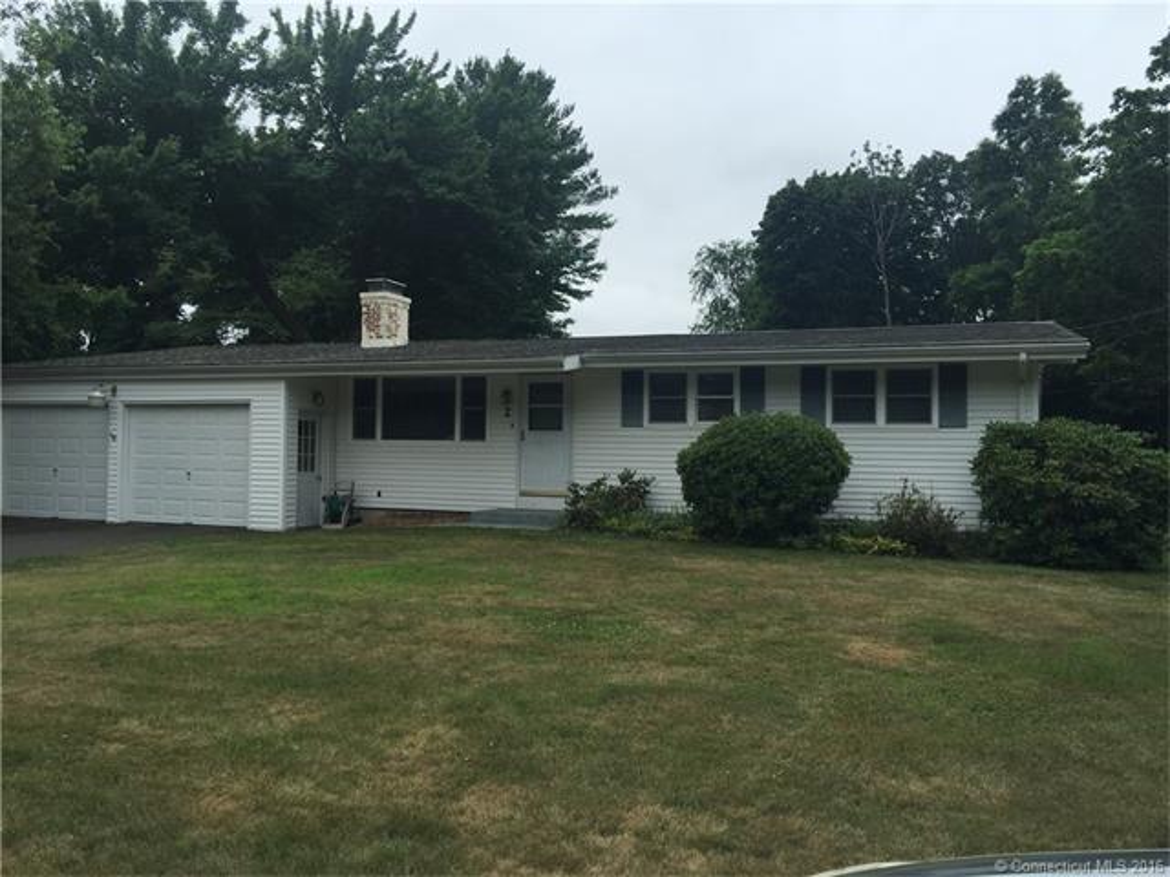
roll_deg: -2.9
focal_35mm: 29
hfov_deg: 61.7
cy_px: 438
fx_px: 980
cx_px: 585
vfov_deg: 48.2
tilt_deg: +1.6
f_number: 2.2
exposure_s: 1/1163
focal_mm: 4.15
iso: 32
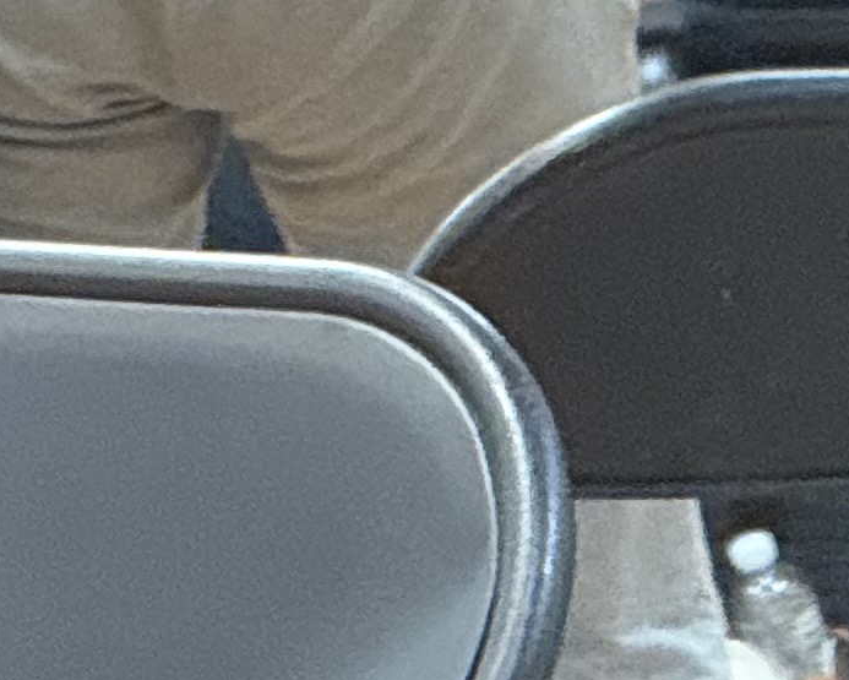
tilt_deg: -0.2
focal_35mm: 681
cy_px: -765
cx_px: -1514
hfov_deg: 2.8
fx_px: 17119
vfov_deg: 2.3
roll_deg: +1.0
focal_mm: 15.66
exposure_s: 1/40
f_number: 2.8
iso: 800
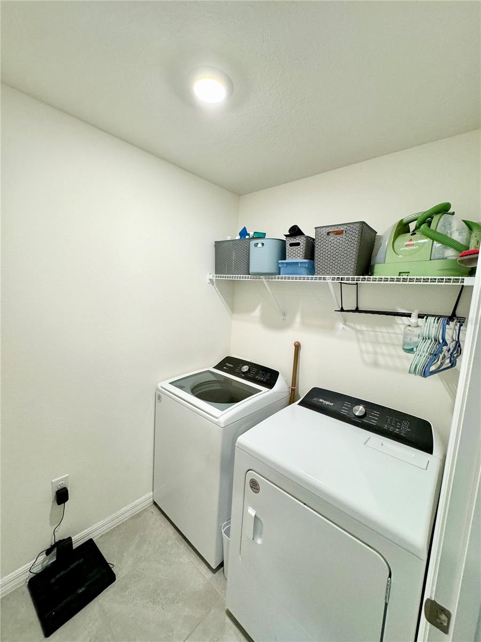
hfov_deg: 85.7
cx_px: 240
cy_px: 321
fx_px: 259
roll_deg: -4.0
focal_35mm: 14
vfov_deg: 102.1
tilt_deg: -6.7
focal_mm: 2.22
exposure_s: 1/120
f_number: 2.2
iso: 250
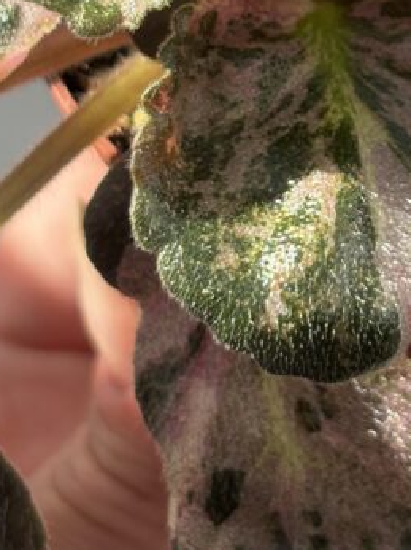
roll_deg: +0.1
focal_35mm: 154
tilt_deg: -31.8
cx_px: 389
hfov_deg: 9.6
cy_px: -40
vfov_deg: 12.6
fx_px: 2441
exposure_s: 1/840
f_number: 1.6
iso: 40
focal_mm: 5.96
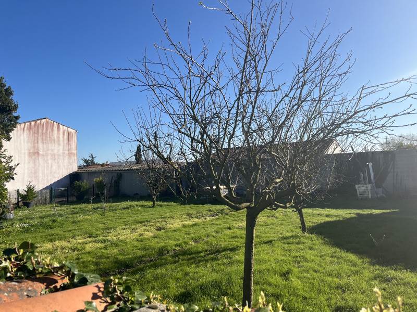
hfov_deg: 67.3
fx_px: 313
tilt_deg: +0.6
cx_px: 208
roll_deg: +3.2
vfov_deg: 53.1
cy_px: 156
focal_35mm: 26
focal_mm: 5.1
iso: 50
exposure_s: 1/3413
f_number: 1.6
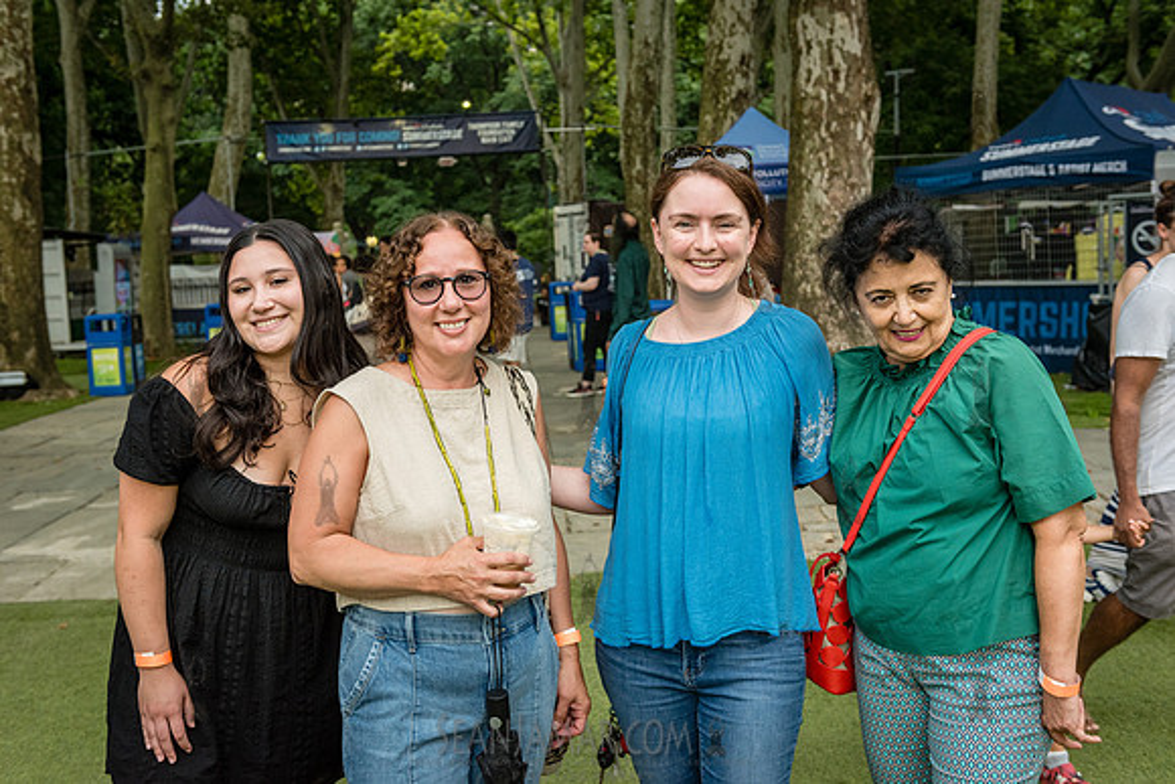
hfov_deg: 46.4
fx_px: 1371
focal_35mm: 42
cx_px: 588
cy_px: 392
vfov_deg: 31.9
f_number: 4.5
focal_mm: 42
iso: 1000
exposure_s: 1/1600
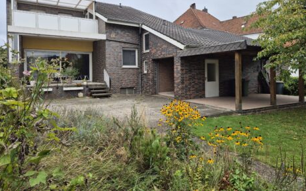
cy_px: 74
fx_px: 208
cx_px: 154
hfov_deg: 72.6
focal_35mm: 25
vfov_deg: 48.9
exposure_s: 1/315
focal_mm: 5.4
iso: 25
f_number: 1.8
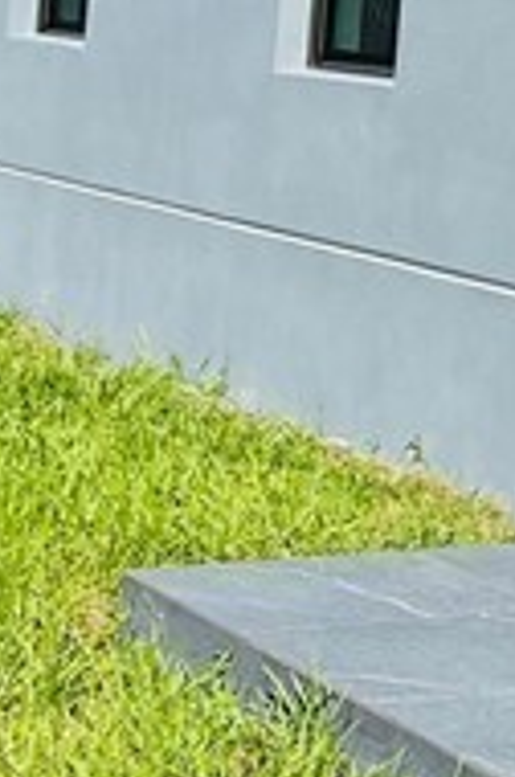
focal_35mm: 146
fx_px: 3144
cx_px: 1275
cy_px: -233
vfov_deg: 13.6
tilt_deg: +4.5
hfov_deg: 8.5
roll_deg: -3.6
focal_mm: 5.7
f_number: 1.5
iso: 50
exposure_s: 1/5319
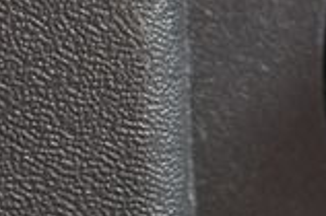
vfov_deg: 4.1
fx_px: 3031
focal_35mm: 335
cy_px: -10
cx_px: 642
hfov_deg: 6.0
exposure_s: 1/20
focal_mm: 55
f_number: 6.3
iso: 400
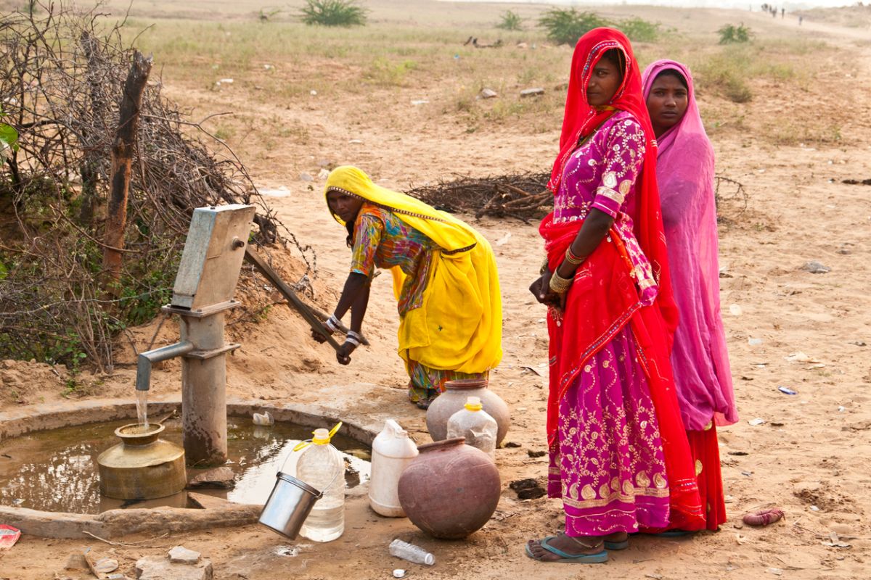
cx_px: 436
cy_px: 290
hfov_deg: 29.9
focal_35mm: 68
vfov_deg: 20.2
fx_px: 1633
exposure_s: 1/125
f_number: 5
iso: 200
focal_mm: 45
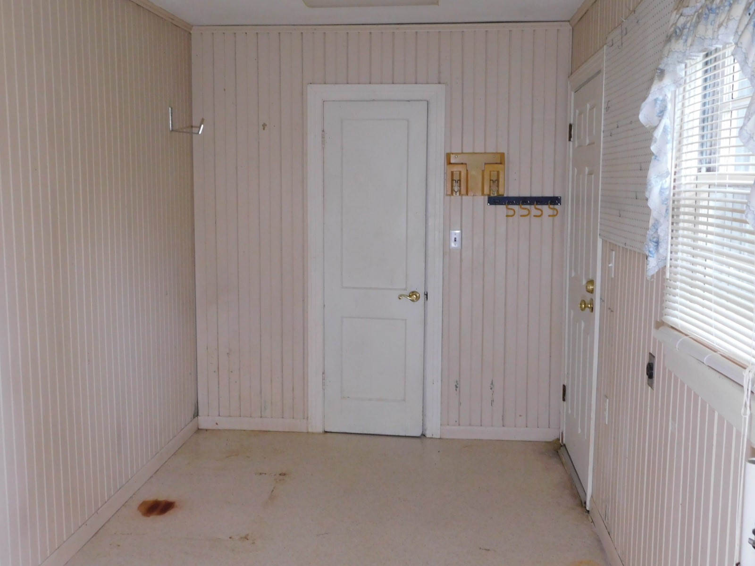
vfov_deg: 39.7
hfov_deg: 51.4
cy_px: 283
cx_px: 378
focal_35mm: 36
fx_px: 785
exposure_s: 1/30
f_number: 3.5
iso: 360
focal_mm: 6.3
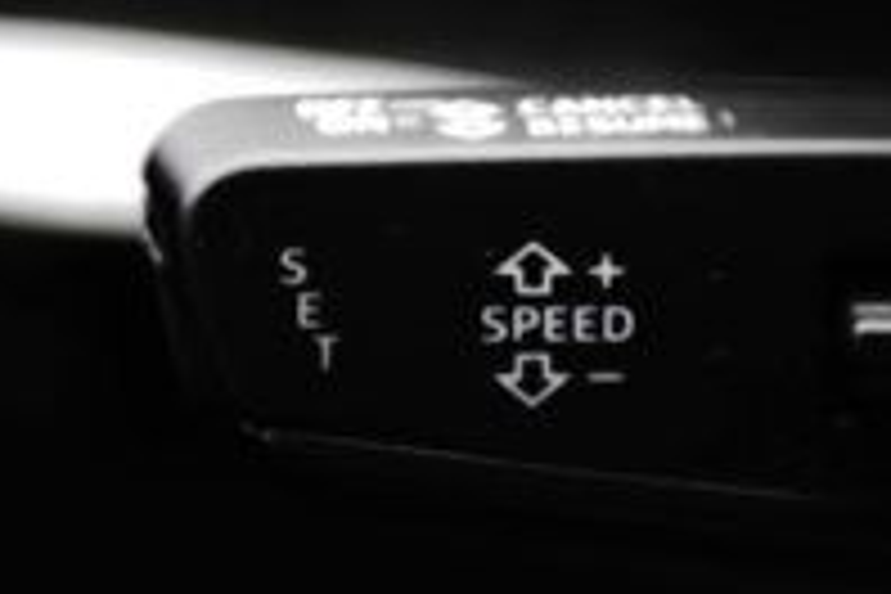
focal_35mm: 210
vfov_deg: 6.5
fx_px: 5197
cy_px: 92
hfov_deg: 9.8
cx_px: 558
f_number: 2.8
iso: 250
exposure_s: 1/200
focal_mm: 65
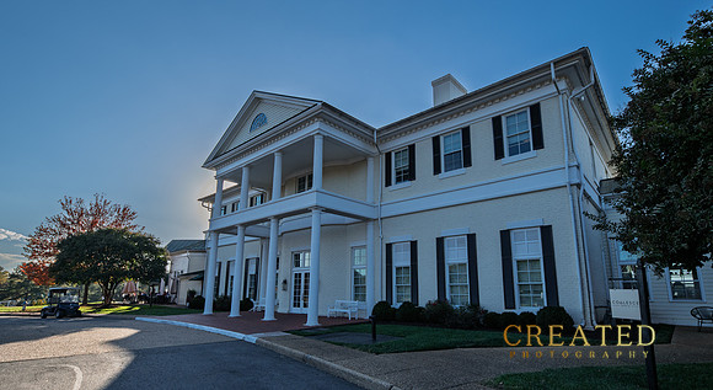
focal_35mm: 18
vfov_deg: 60.5
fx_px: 331
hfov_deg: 94.3
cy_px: 233
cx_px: 371
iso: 200
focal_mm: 14
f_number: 5.6
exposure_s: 1/800
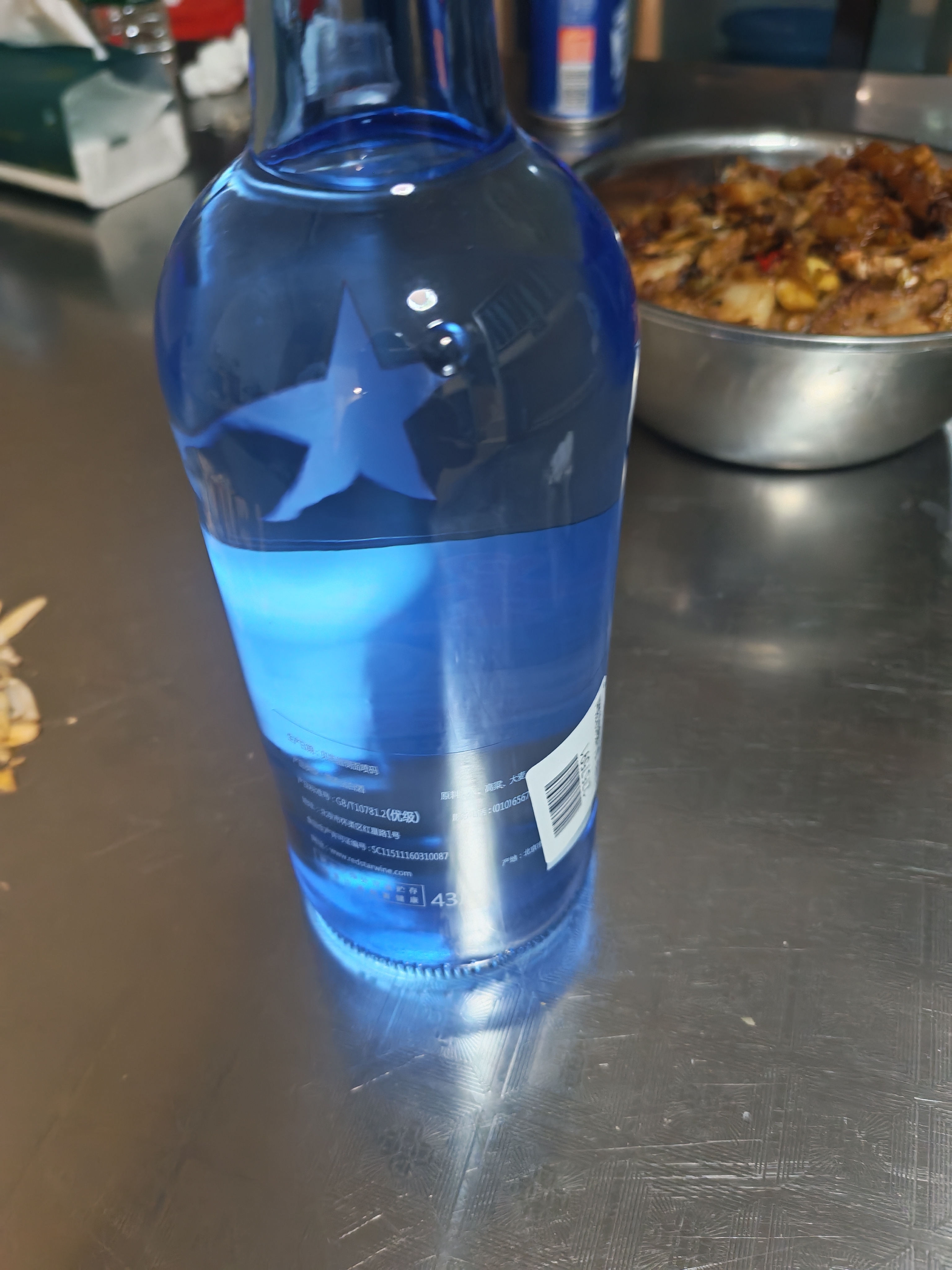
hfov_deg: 51.4
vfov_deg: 65.3
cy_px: 635
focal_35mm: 27
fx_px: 990
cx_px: 476
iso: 2000
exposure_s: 1/33
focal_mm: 6.12
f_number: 1.9
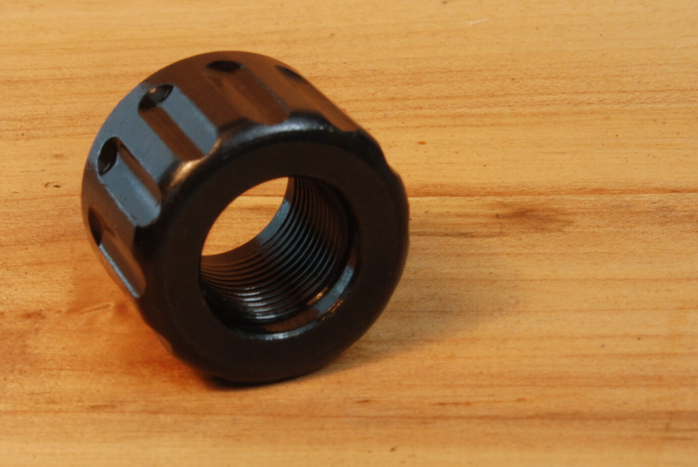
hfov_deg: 18.4
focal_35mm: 111
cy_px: 231
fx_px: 2154
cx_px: 275
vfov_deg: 12.4
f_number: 20
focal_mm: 40
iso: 200
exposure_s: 1/8
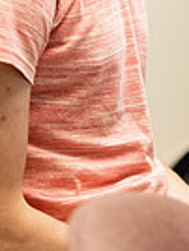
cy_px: -74
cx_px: 223
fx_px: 2772
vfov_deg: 5.2
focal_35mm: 382
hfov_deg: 3.9
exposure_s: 1/200
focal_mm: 92
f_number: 2.8
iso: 1600
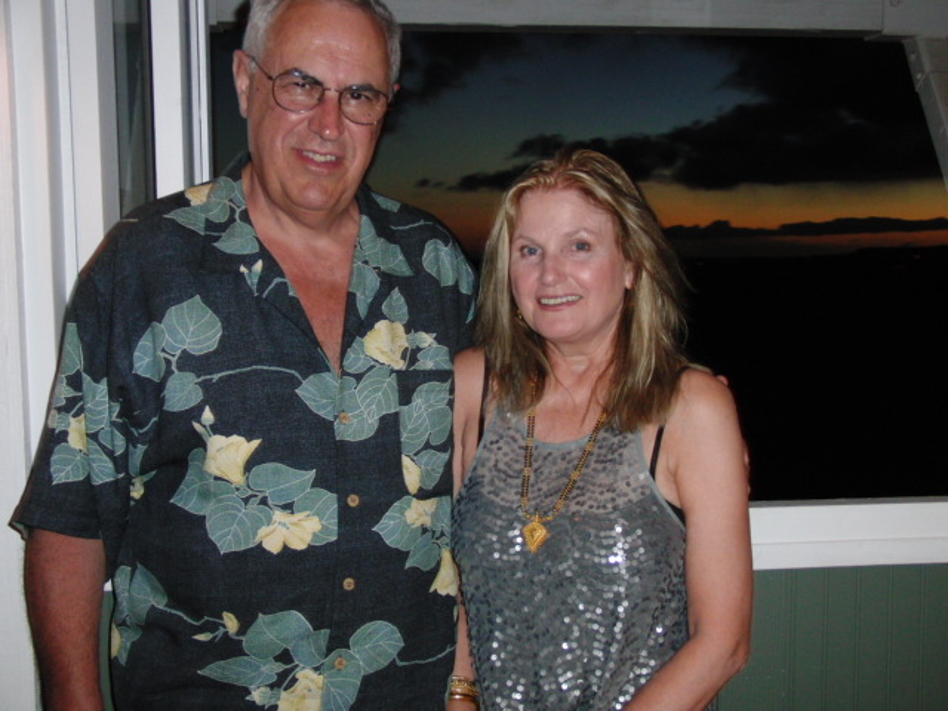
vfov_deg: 33.6
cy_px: 356
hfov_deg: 43.9
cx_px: 474
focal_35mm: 43
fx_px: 1178
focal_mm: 7.54
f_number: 3.7
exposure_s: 1/15
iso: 320
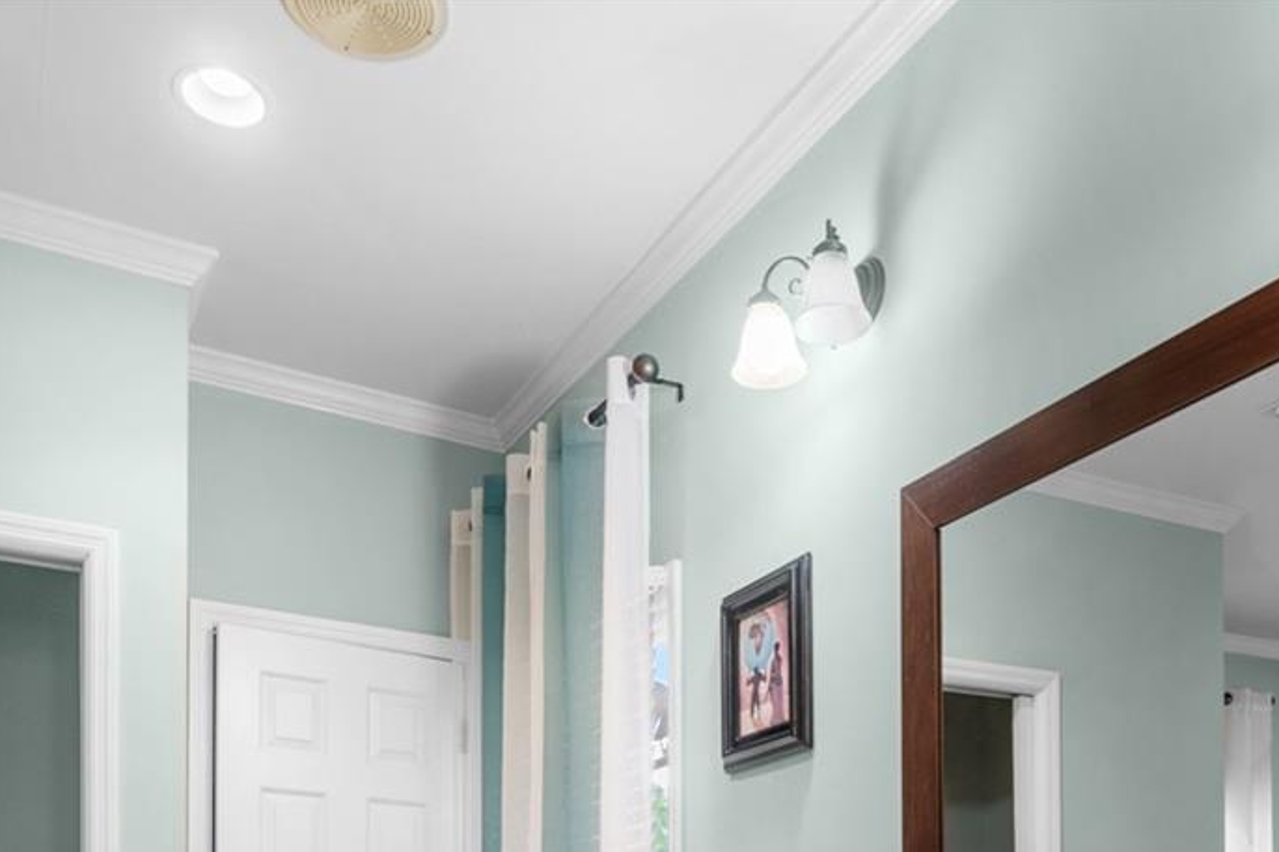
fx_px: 1243
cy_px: 988
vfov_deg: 32.2
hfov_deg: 54.3
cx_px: 723
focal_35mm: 35
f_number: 7.1
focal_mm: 10
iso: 100
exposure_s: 1.6
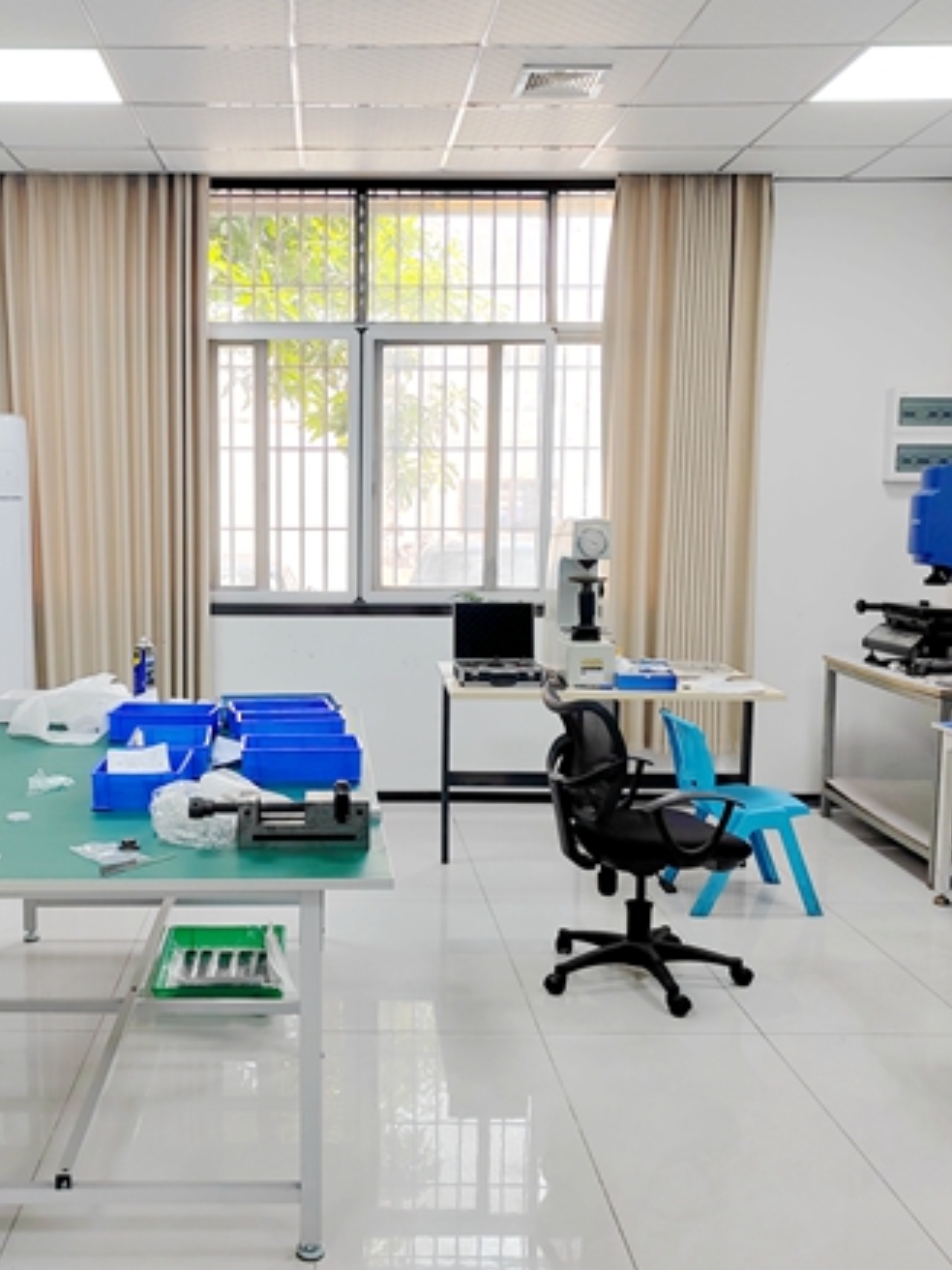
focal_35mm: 37
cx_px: 319
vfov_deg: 50.2
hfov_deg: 38.2
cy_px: 649
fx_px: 1358
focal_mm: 5.52
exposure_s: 1/170
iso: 100
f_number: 1.9
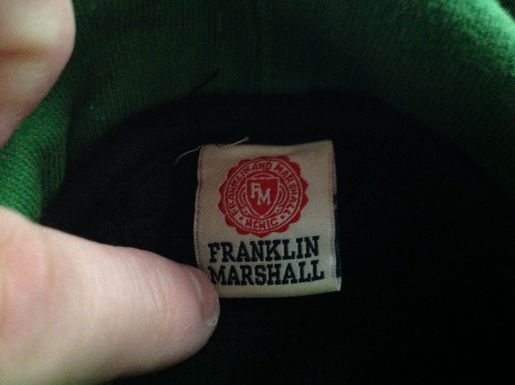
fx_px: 520
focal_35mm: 35
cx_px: 258
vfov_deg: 40.6
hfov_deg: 52.7
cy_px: 192
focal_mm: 4.28
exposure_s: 1/15
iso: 800
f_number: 2.4
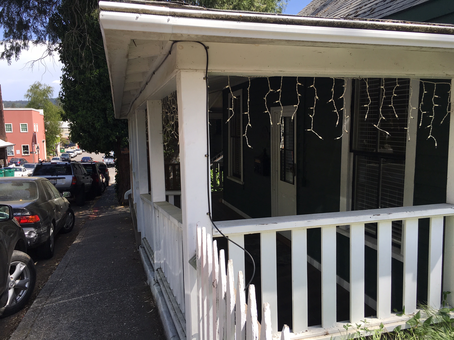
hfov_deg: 61.7
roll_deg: +0.9
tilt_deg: -2.9
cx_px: 227
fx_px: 380
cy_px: 170
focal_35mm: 29
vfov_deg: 48.2
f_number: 2.2
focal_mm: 4.15
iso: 25
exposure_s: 1/718
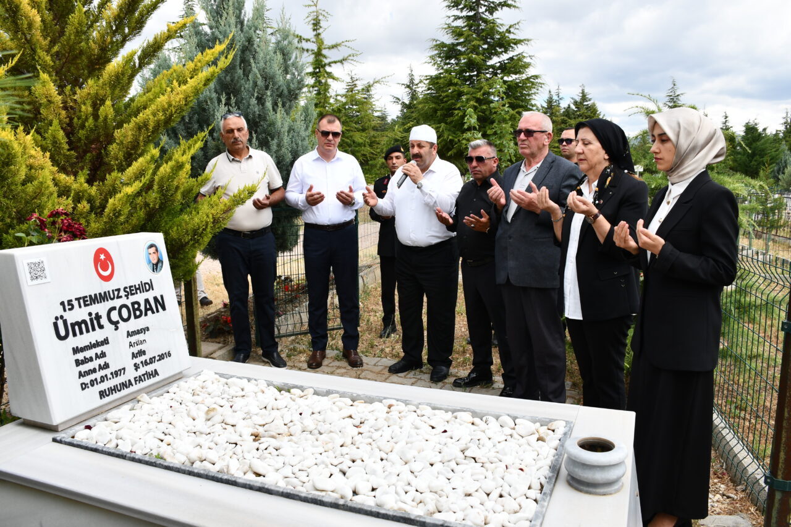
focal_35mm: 27
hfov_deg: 67.4
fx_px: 593
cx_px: 396
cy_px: 264
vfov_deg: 47.9
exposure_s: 1/250
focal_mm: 18
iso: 125
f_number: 8
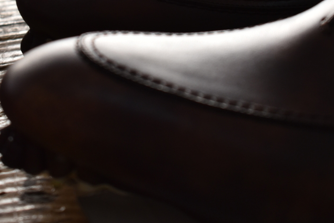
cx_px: 168
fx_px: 1297
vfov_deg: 9.7
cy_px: -44
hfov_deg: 14.7
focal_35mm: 140
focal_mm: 55
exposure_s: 1/60
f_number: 5.6
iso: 400
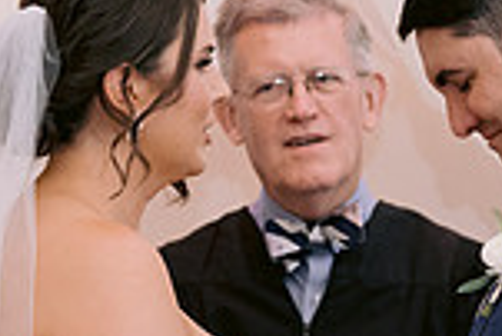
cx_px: 265
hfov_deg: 7.9
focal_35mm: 262
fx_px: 3657
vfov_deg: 5.2
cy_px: 461
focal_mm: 50
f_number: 2.8
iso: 1250
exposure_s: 1/160
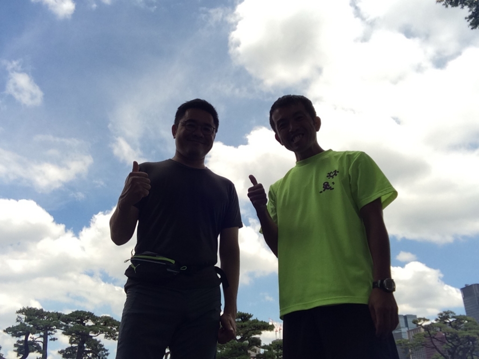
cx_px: 240
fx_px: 429
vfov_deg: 45.4
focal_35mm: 31
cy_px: 180
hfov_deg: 58.4
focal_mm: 2.15
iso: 50
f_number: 2.4
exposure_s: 1/1779
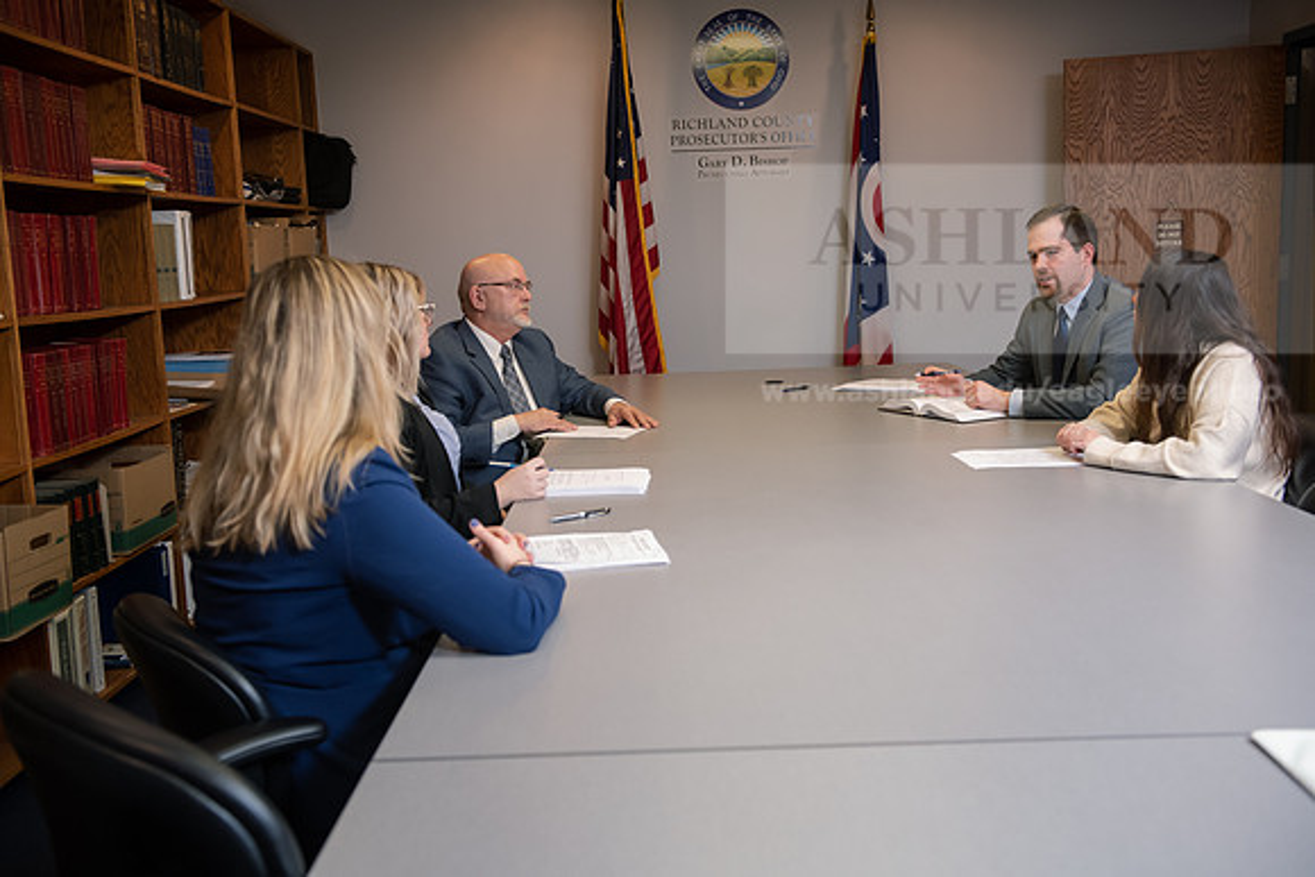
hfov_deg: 53.1
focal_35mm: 36
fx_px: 1315
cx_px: 658
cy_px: 438
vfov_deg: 36.9
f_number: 4
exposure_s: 1/125
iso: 1250
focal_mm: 36
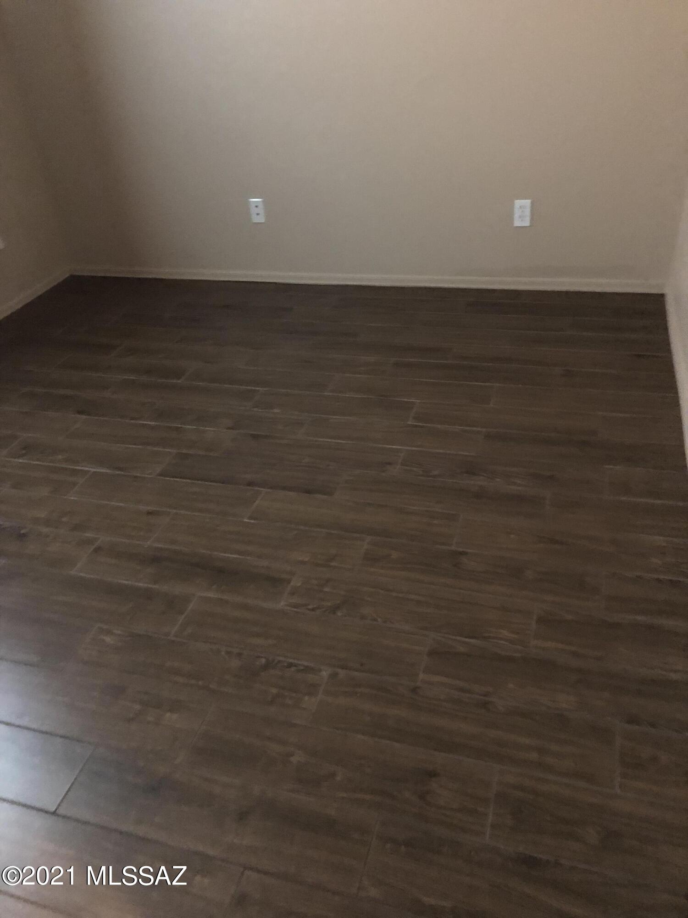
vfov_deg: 63.4
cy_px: 459
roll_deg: +3.8
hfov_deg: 49.7
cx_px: 344
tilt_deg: -33.7
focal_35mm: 28
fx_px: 742
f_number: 1.8
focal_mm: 3.99
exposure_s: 1/4
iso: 160
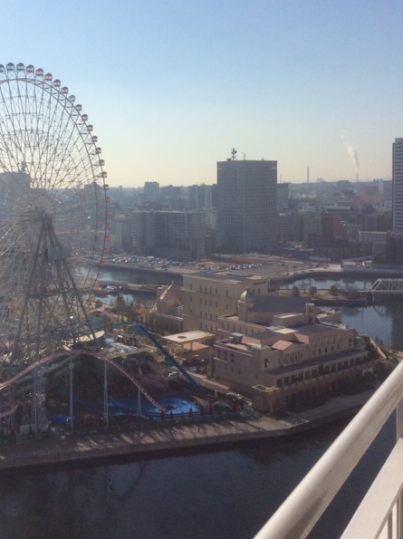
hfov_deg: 33.4
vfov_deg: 43.7
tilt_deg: -4.1
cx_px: 163
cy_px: 217
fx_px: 669
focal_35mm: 43
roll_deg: +1.6
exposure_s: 1/3584
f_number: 2.4
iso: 32
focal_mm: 3.3
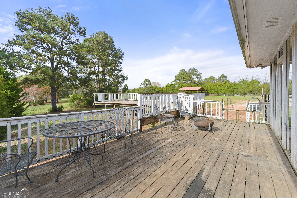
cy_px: 99
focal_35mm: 14
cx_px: 148
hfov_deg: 104.3
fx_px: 115
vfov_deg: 81.2
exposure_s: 1/3200
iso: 640
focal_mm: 14
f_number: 2.8
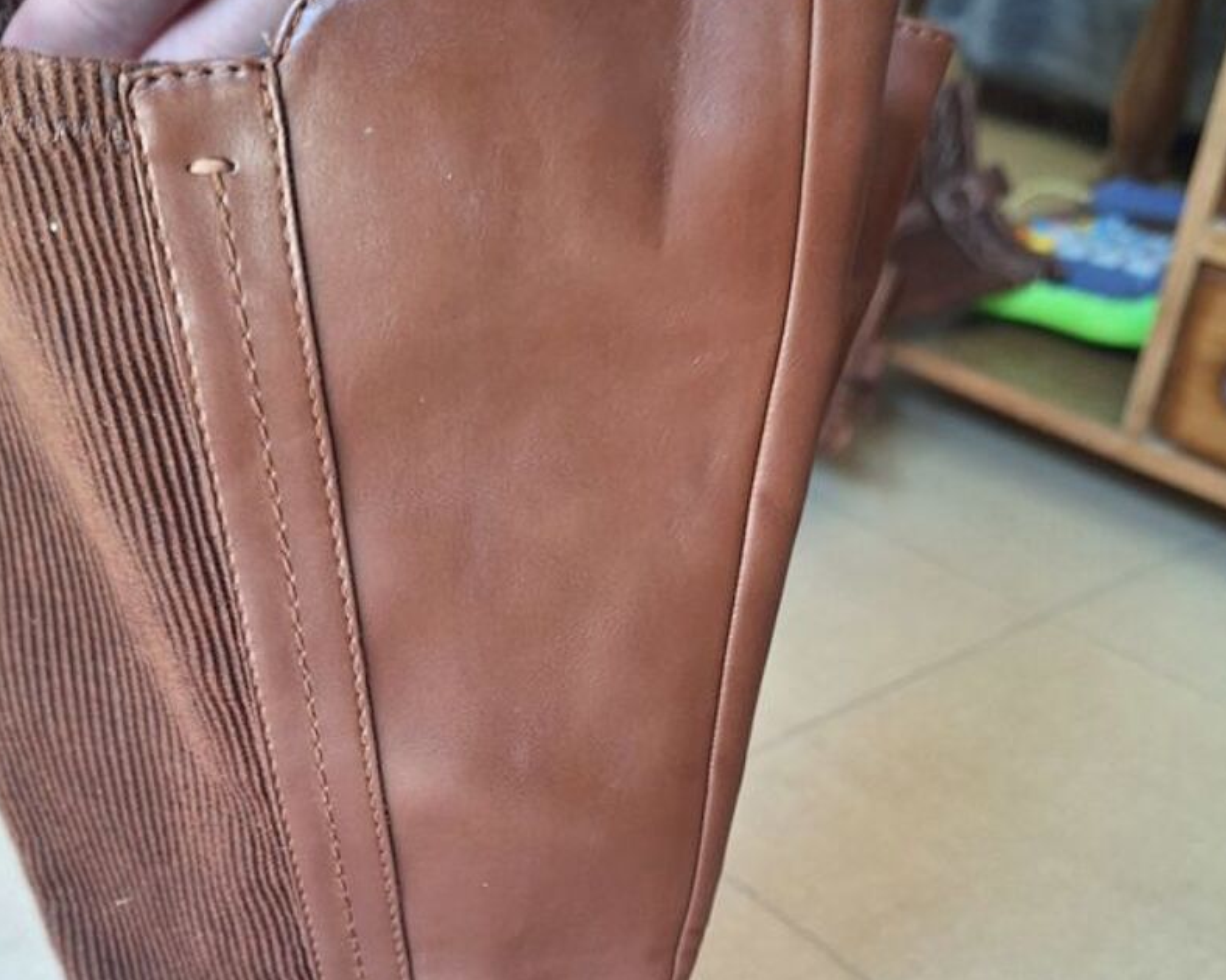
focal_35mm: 38
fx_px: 1378
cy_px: 779
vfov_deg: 37.8
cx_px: 621
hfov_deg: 47.9
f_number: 1.8
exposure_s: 1/50
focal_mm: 5.54
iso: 64
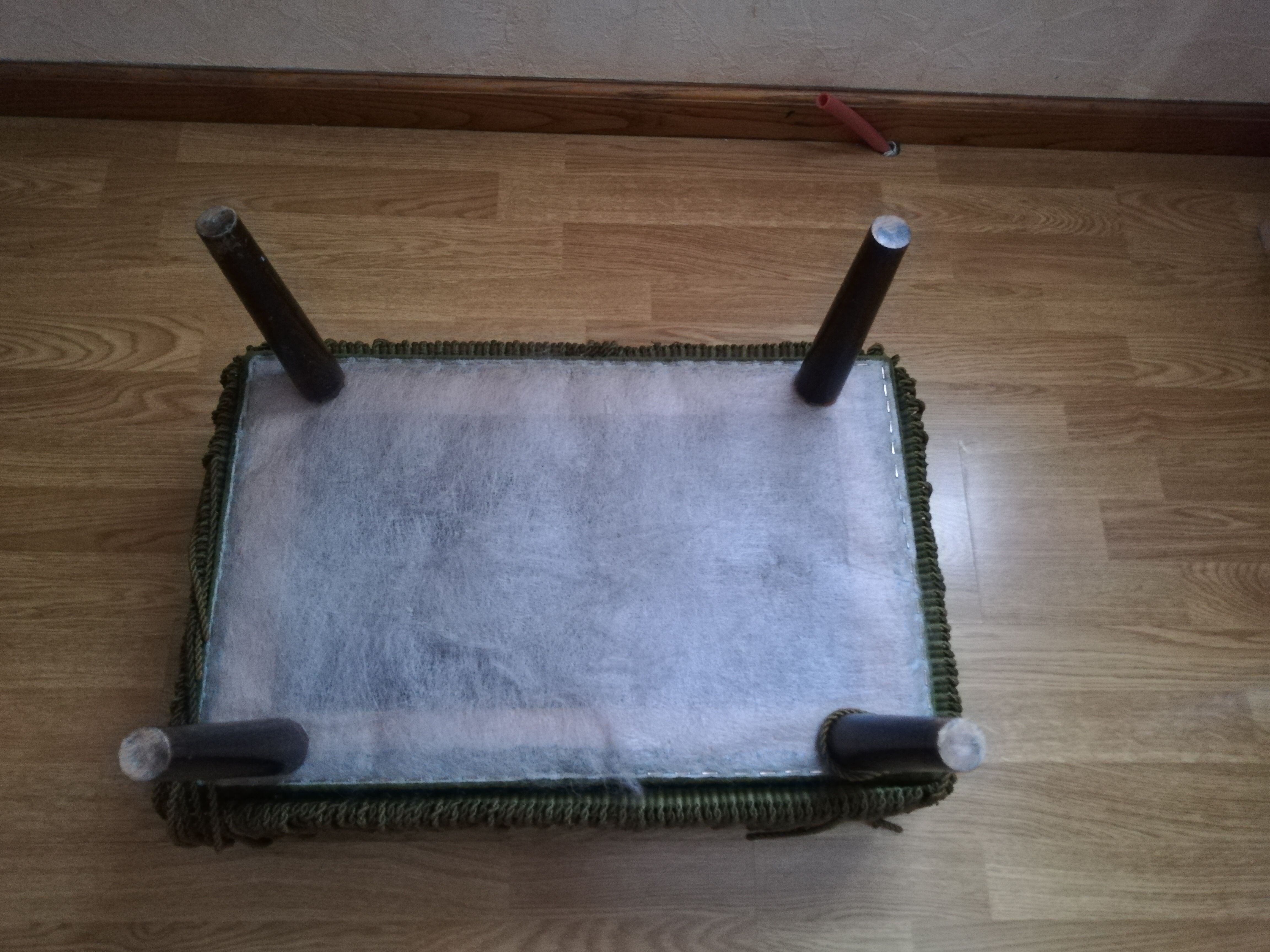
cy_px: 476
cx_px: 635
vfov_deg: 53.1
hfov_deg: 67.3
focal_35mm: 26
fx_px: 954
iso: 1600
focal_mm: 3.81
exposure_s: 1/12.5
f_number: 2.2
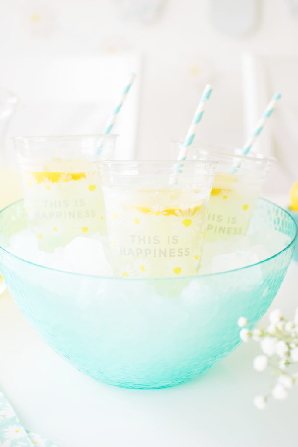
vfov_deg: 37.8
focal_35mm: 52
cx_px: 149
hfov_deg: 25.8
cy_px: 224
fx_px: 652
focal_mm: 35
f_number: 2.5
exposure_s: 1/80
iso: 200
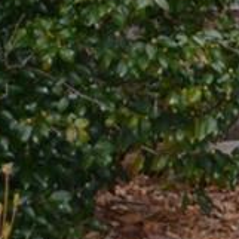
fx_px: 1140
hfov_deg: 10.6
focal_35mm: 146
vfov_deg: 11.6
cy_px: -88
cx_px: 526
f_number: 4
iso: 100
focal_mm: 18
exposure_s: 1/200
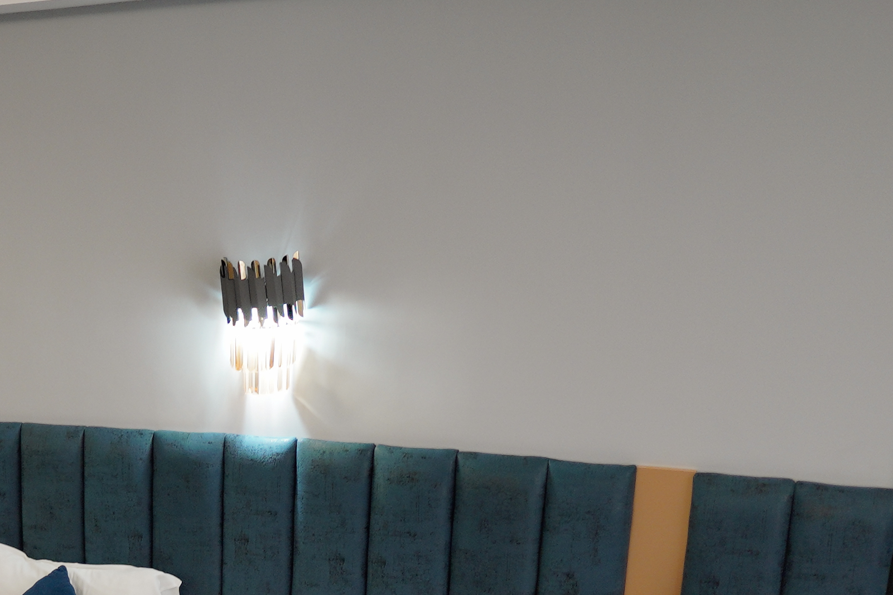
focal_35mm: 59
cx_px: -28
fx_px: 1463
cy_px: 713
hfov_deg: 31.1
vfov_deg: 21.4
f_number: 1.4
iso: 200
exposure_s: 1/80
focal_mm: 16
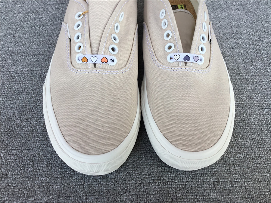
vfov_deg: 45.4
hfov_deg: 58.4
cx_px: 136
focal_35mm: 31
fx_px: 243
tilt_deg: -56.1
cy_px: 102
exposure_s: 1/272
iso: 25
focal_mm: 3.3
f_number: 2.4
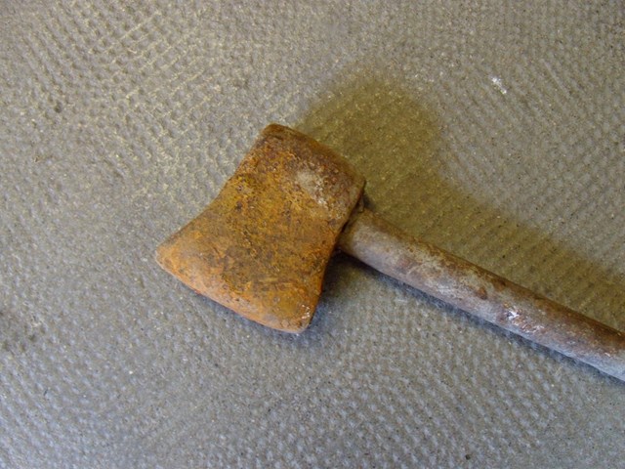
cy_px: 234
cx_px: 312
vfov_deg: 39.7
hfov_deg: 51.4
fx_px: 650
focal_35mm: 36
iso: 400
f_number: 3.6
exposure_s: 1/15
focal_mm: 6.4
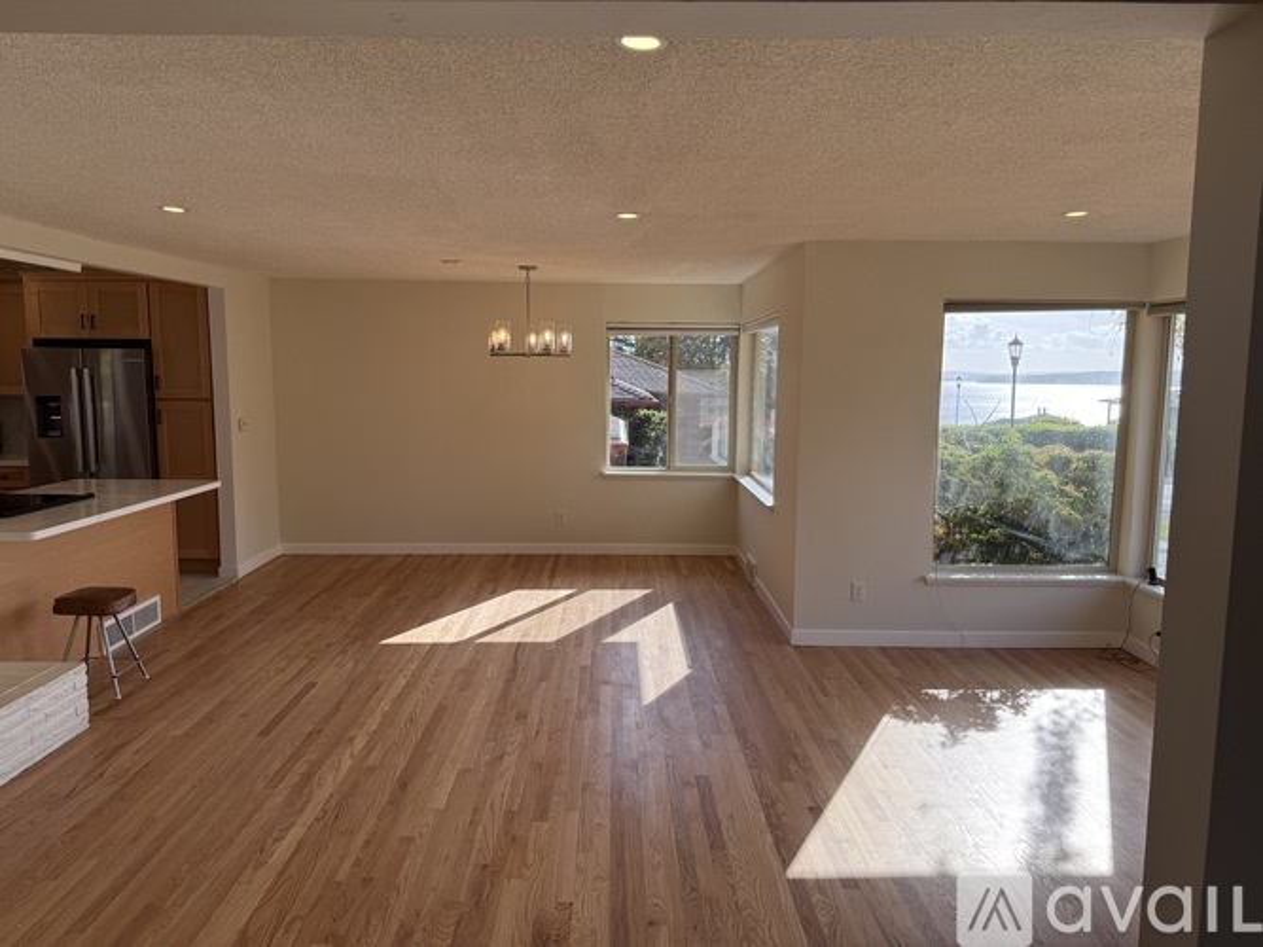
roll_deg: -0.1
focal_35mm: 24
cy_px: 474
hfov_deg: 71.6
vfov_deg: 56.8
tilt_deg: -7.5
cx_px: 632
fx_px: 876
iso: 100
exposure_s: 1/1192
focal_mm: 6.76
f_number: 1.78
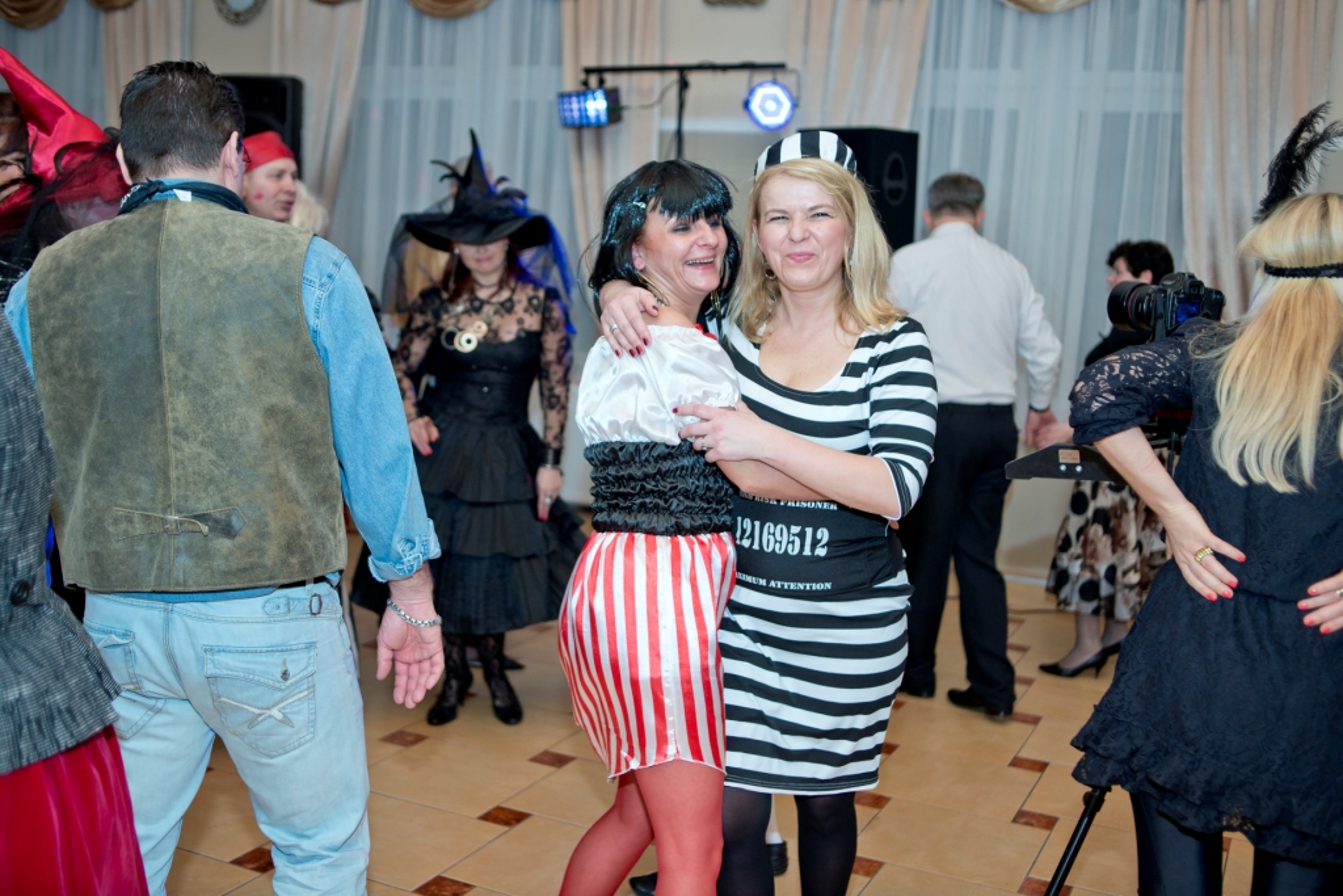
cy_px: 448
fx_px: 1306
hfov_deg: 54.4
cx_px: 672
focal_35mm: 35
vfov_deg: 37.9
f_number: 2.8
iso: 400
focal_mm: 35
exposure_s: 1/320
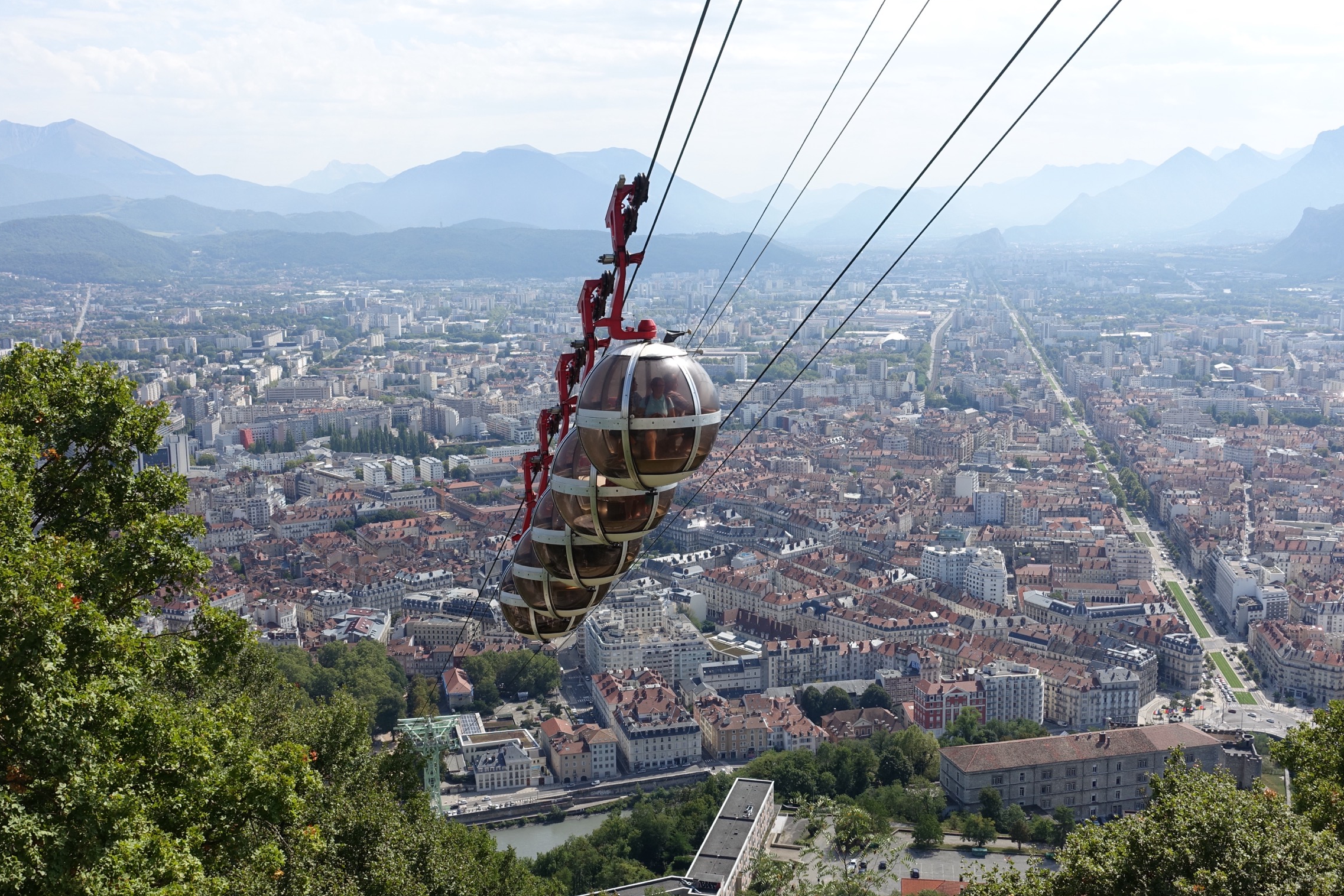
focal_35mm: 38
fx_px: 1419
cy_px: 441
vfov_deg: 35.1
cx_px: 647
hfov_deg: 50.7
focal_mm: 13.34
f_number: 5.6
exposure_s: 1/400
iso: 125
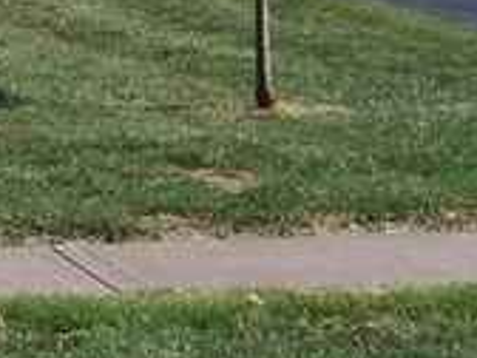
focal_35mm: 255
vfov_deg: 5.7
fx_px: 3514
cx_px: -515
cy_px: -378
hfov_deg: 7.4
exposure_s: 1/500
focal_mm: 7.5
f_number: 3.7
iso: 64
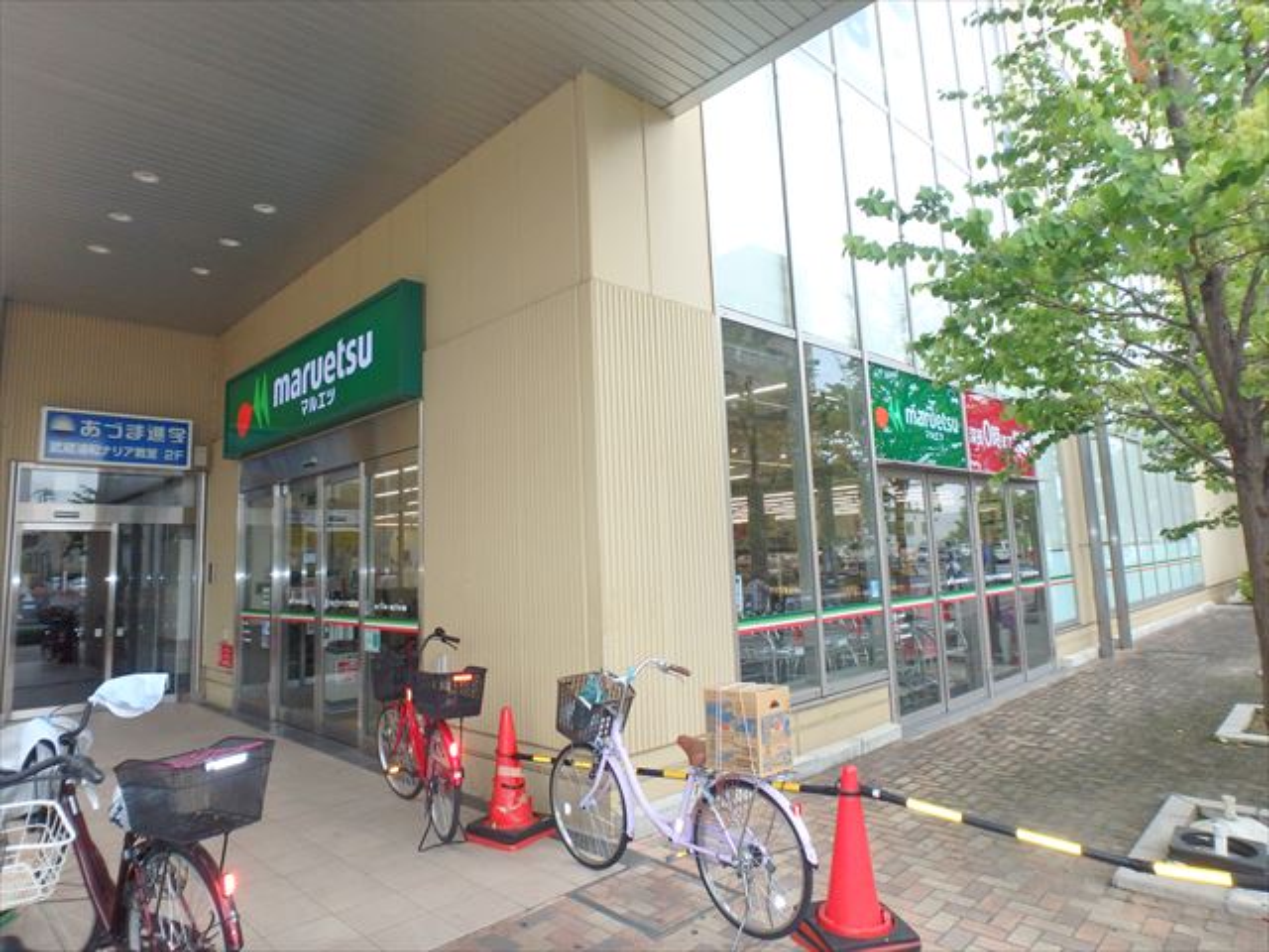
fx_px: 770
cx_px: 634
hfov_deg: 79.0
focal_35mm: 21
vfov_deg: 63.4
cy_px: 476
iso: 320
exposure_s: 1/250
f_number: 3.5
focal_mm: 3.7
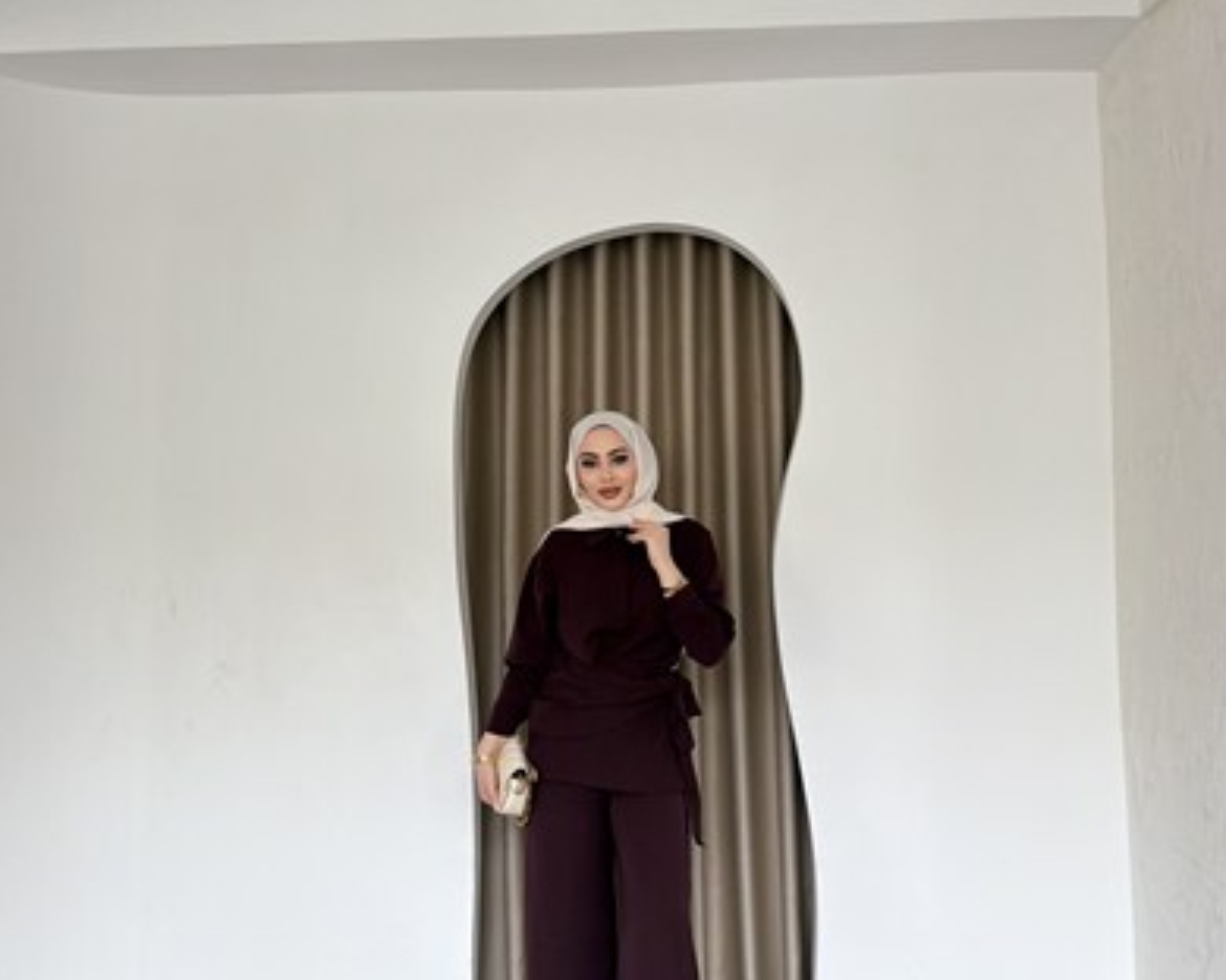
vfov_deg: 45.7
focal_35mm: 32
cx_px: 604
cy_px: 564
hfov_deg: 55.7
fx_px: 1161
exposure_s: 1/226
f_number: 1.78
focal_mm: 6.76
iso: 320
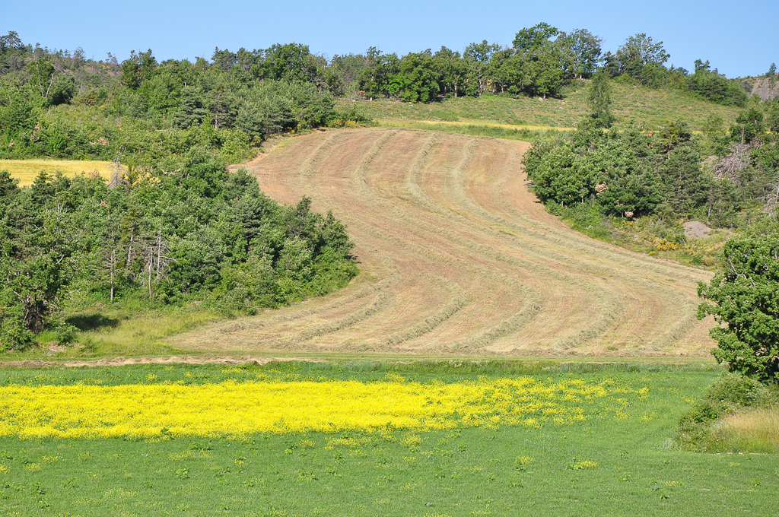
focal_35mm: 99
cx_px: 390
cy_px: 258
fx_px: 2140
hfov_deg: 20.6
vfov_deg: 13.8
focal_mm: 66
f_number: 10
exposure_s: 1/320
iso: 200
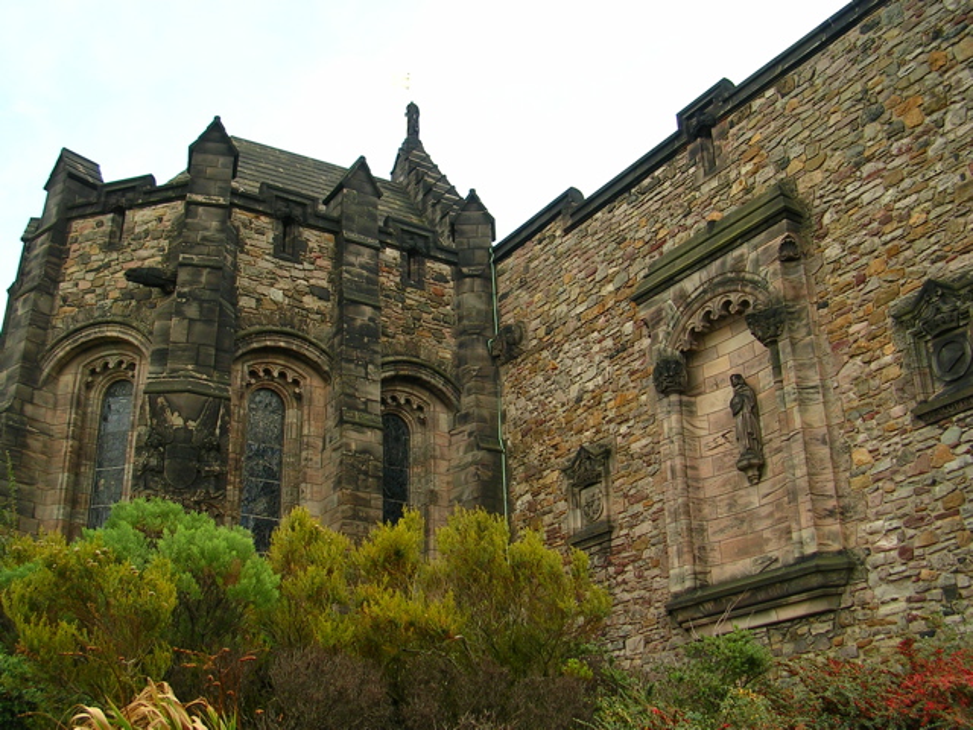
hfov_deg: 49.0
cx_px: 486
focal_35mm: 38
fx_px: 1068
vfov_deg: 37.7
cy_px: 365
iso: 50
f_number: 2.8
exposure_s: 1/165
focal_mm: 5.8
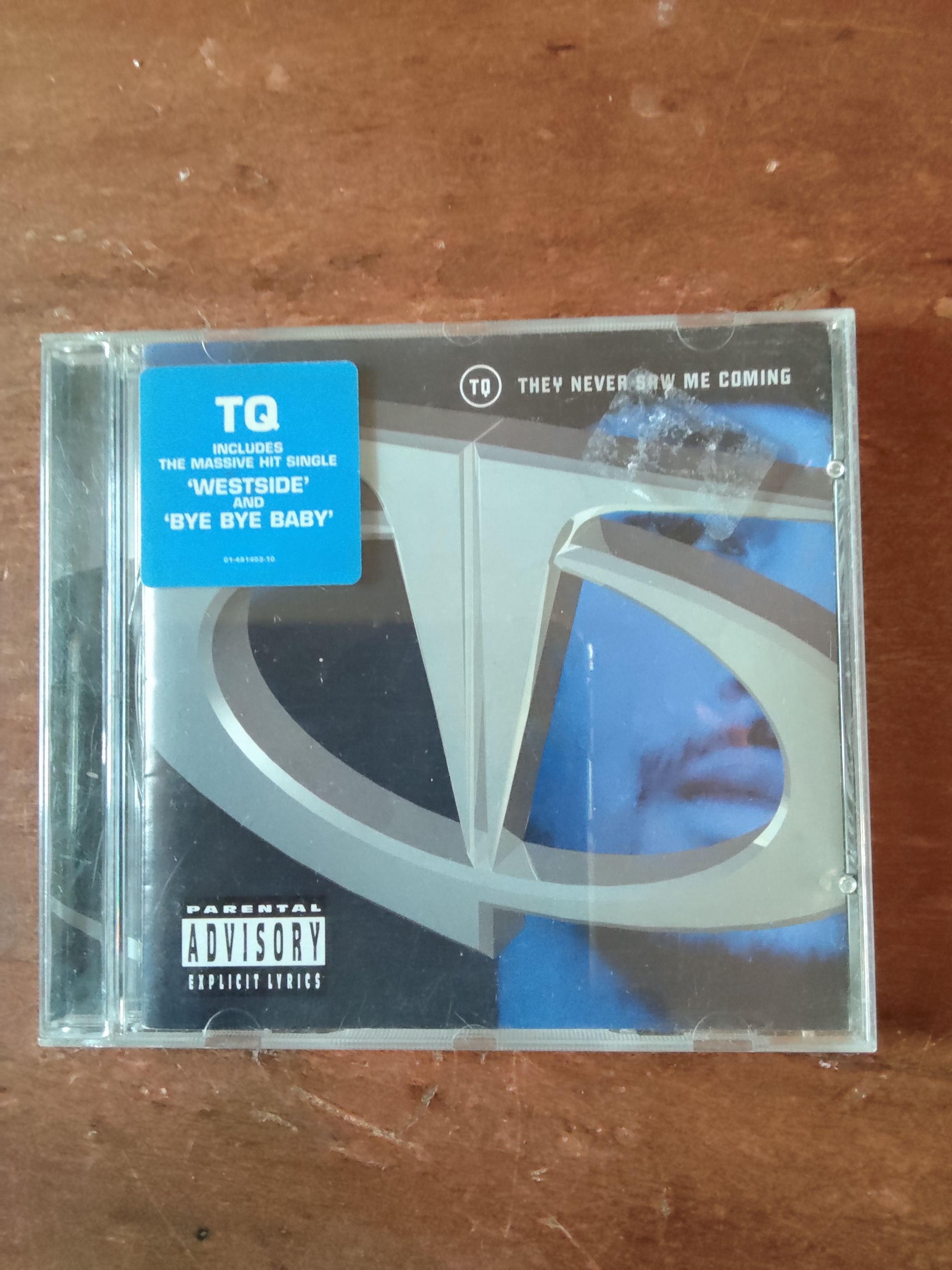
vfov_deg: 67.3
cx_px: 476
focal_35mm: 26
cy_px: 635
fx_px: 953
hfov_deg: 53.1
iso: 500
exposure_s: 1/25
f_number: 2
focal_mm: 2.78
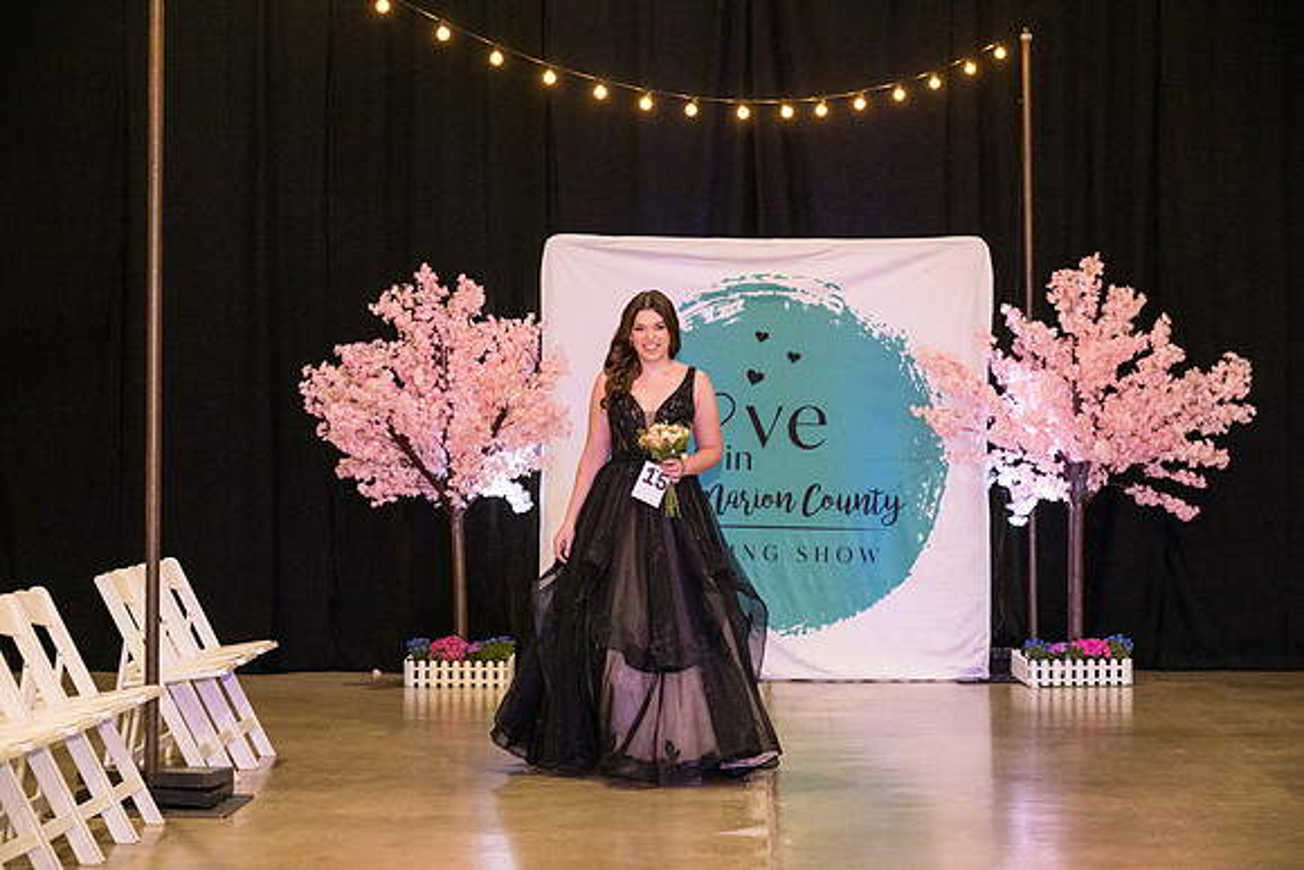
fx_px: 3224
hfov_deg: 22.9
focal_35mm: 89
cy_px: 435
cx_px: 652
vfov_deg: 15.4
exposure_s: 1/400
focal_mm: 89
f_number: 4
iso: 3200
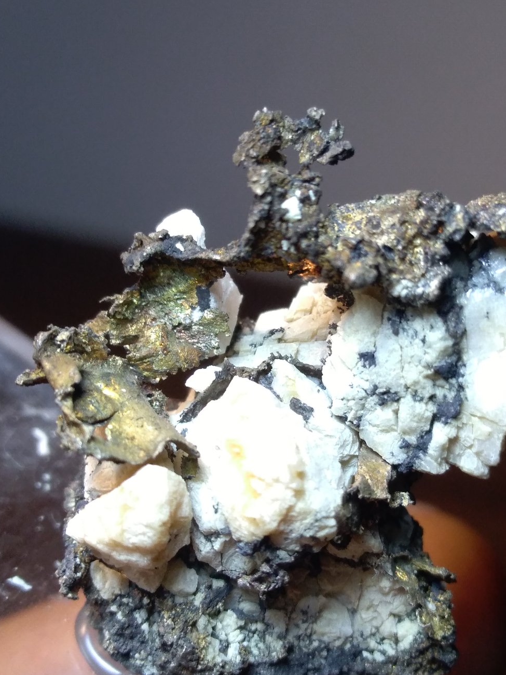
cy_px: 332
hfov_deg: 44.0
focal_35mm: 32
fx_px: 624
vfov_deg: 56.8
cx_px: 299
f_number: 2
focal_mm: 3.54
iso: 198
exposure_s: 1/30
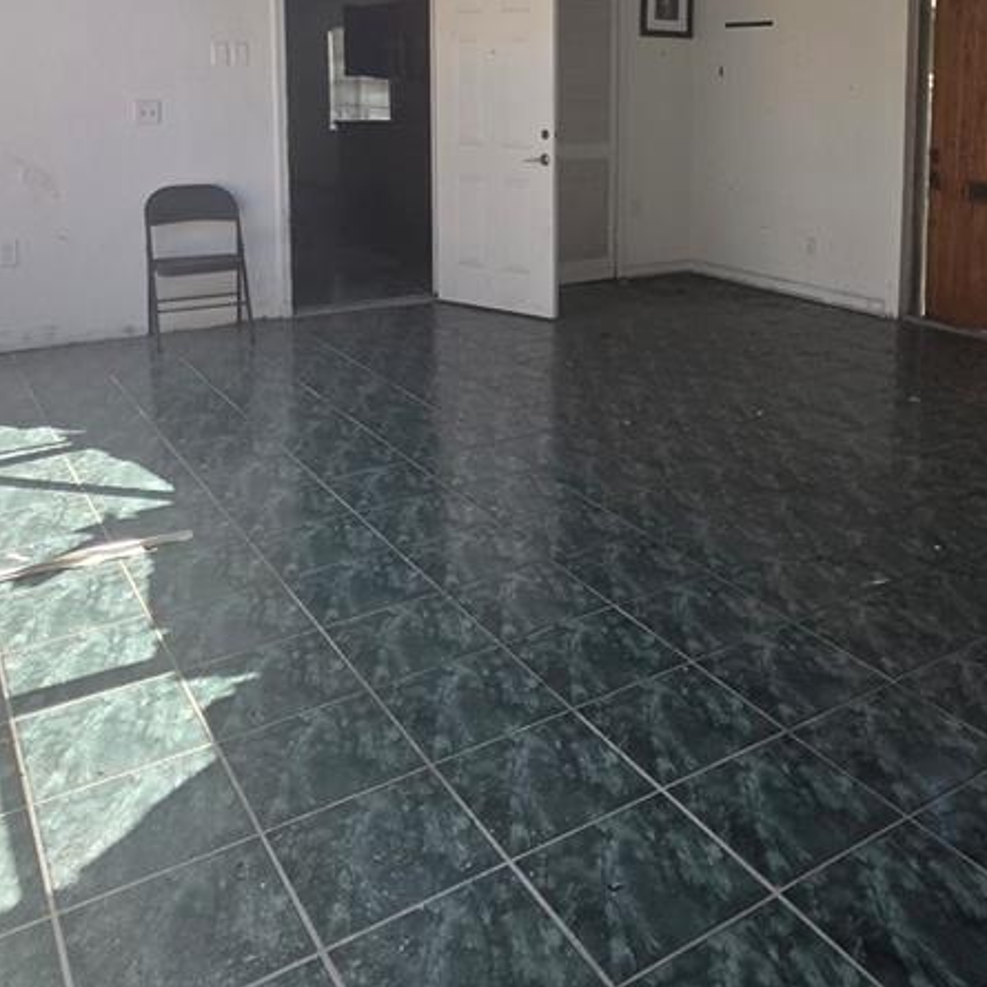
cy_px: 191
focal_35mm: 31
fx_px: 1000
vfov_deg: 49.3
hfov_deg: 51.7
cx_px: 641
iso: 160
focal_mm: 2.2
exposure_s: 1/2000
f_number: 1.9
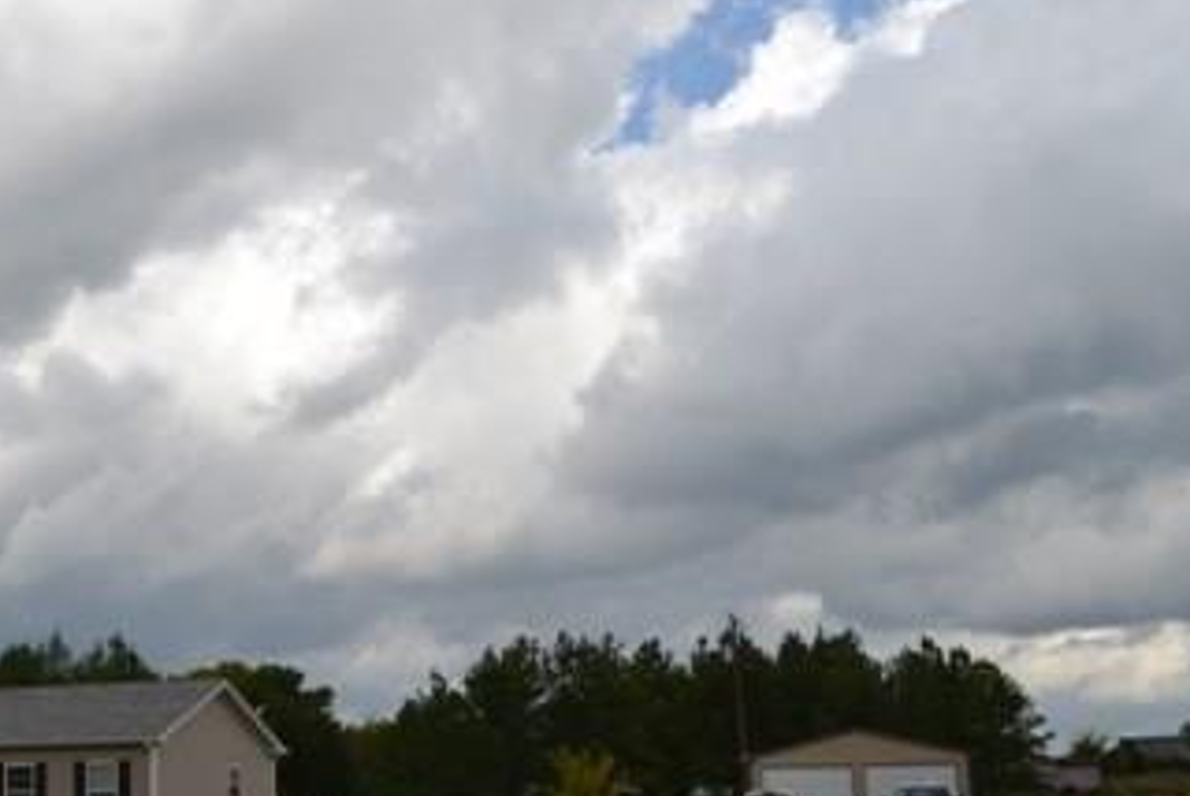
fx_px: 1787
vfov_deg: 25.1
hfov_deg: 34.4
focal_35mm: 54
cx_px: 78
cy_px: 485
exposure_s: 1/200
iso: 100
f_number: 10
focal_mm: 18
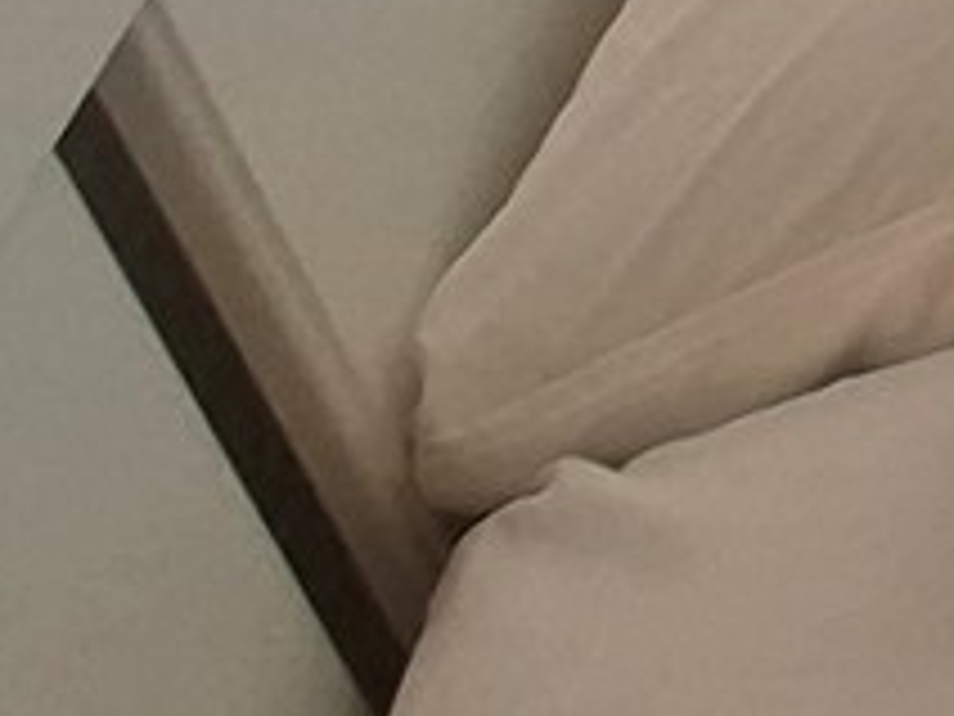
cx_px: 2948
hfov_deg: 11.1
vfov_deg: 12.0
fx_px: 2701
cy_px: -1036
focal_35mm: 98
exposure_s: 1/60
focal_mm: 1.74
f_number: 2.2
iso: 160
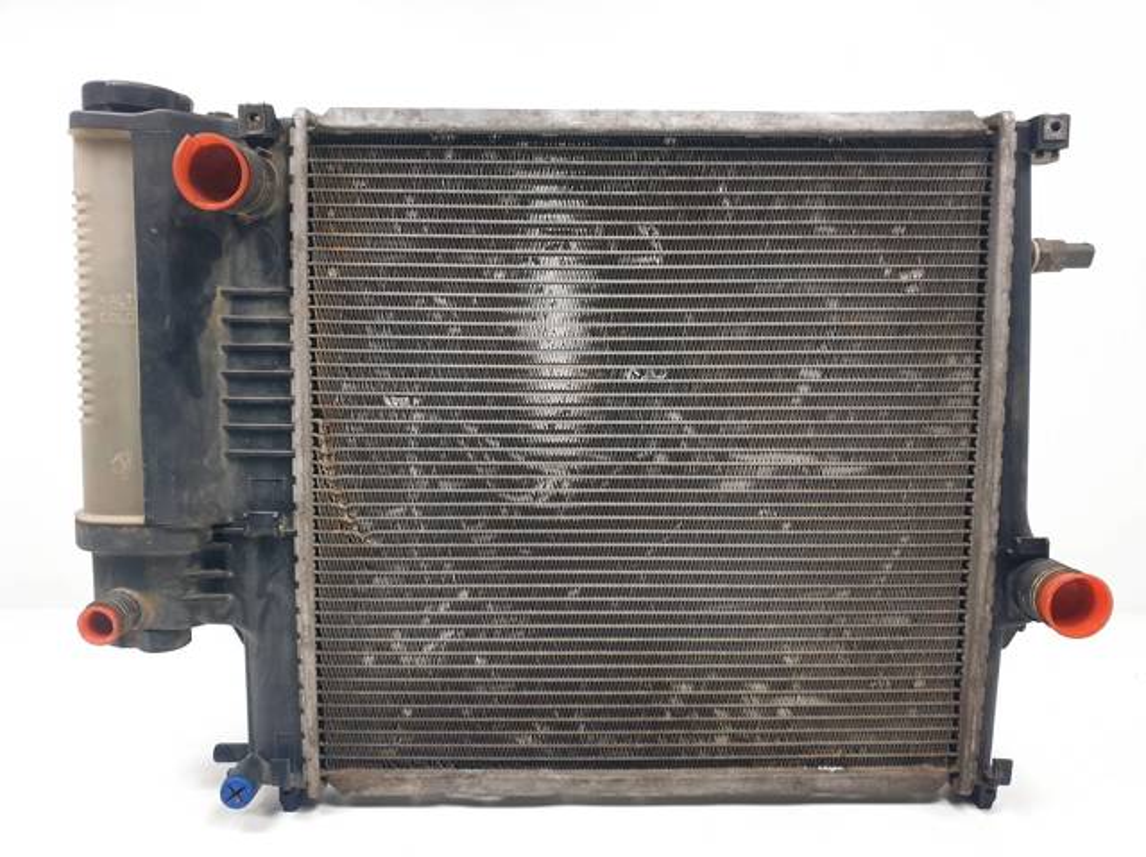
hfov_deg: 67.3
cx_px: 573
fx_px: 860
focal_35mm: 26
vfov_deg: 53.0
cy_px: 428
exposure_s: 1/146
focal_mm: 4.3
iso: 50
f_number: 2.4
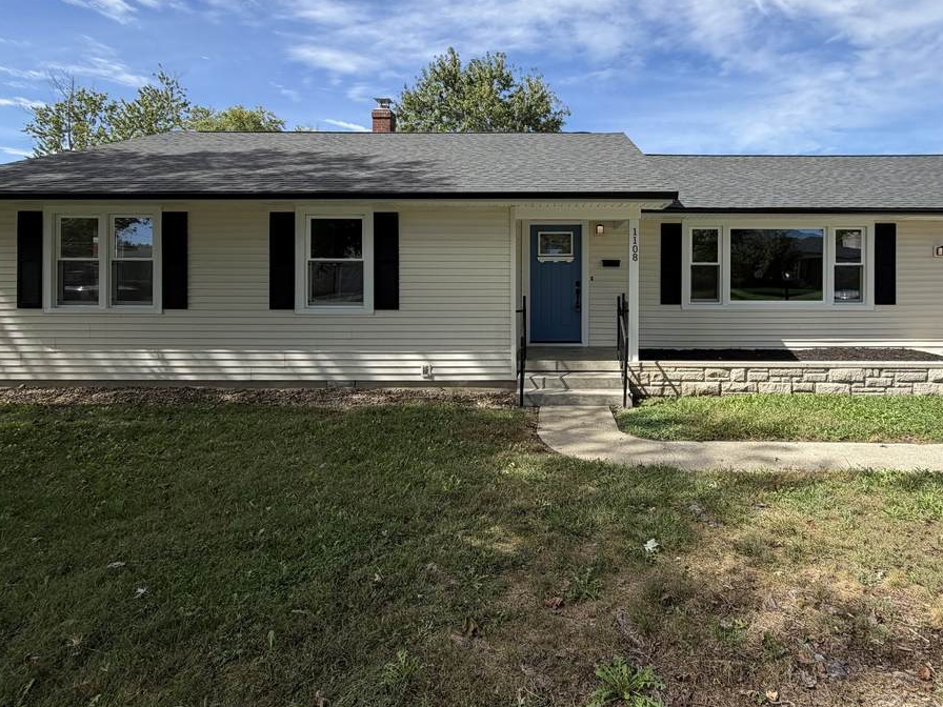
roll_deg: +0.0
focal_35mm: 20
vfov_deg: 65.3
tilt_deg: -0.1
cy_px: 279
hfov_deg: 80.9
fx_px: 545
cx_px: 562
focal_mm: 2.22
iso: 25
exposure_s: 1/770
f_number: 2.2
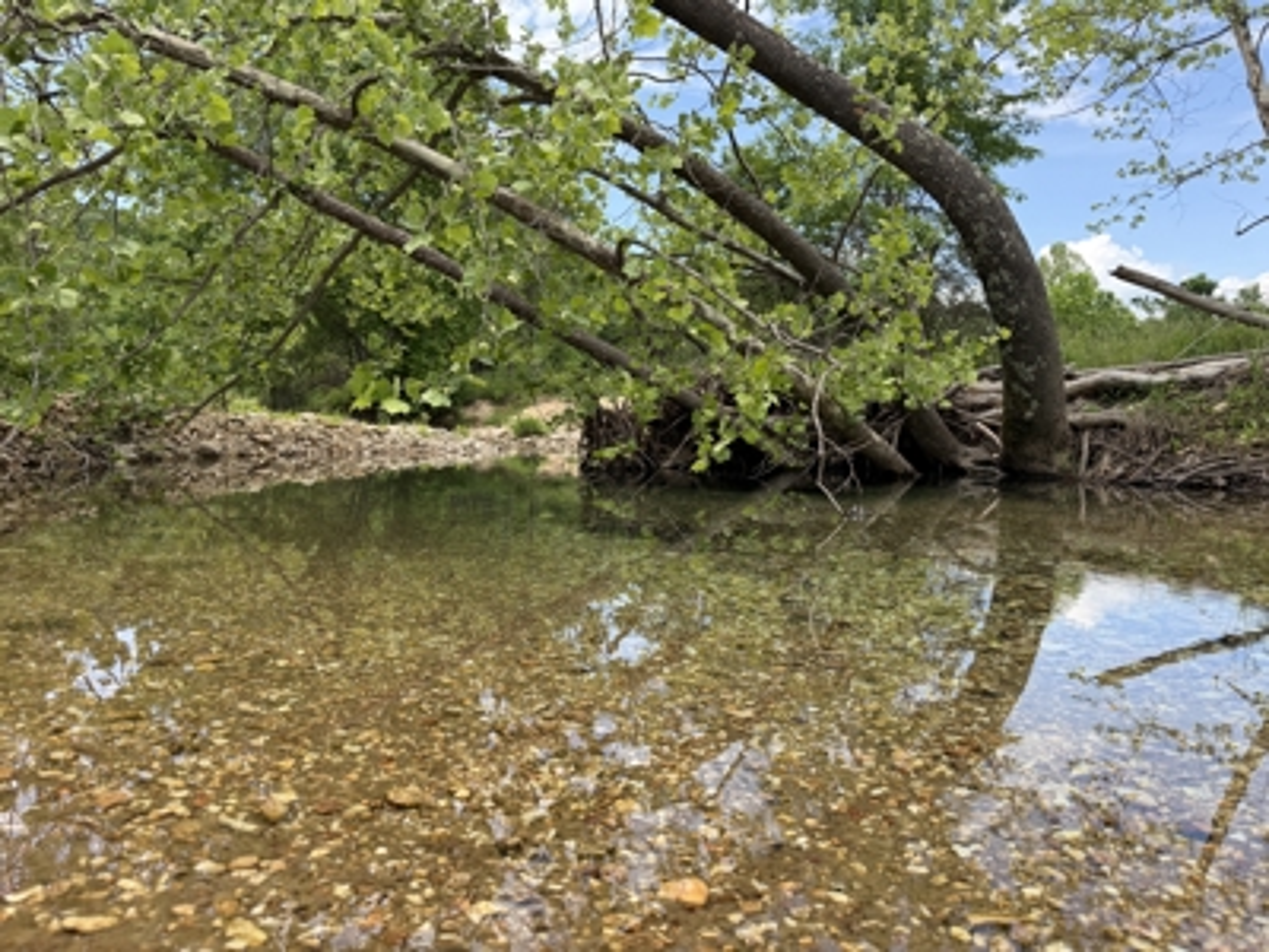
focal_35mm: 24
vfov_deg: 56.8
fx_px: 880
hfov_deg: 71.6
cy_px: 476
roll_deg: -2.0
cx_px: 634
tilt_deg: -3.8
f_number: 1.78
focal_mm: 6.76
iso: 100
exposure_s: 1/1855
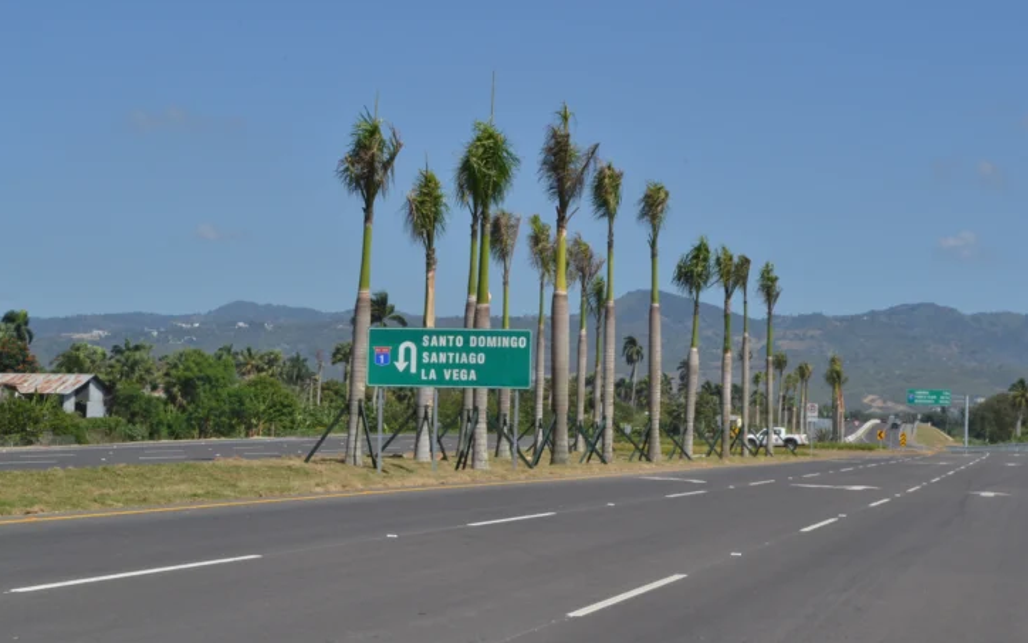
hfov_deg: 24.5
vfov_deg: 15.5
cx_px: 514
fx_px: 2368
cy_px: 330
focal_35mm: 85
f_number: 22
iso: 280
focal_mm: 55
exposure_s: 1/125
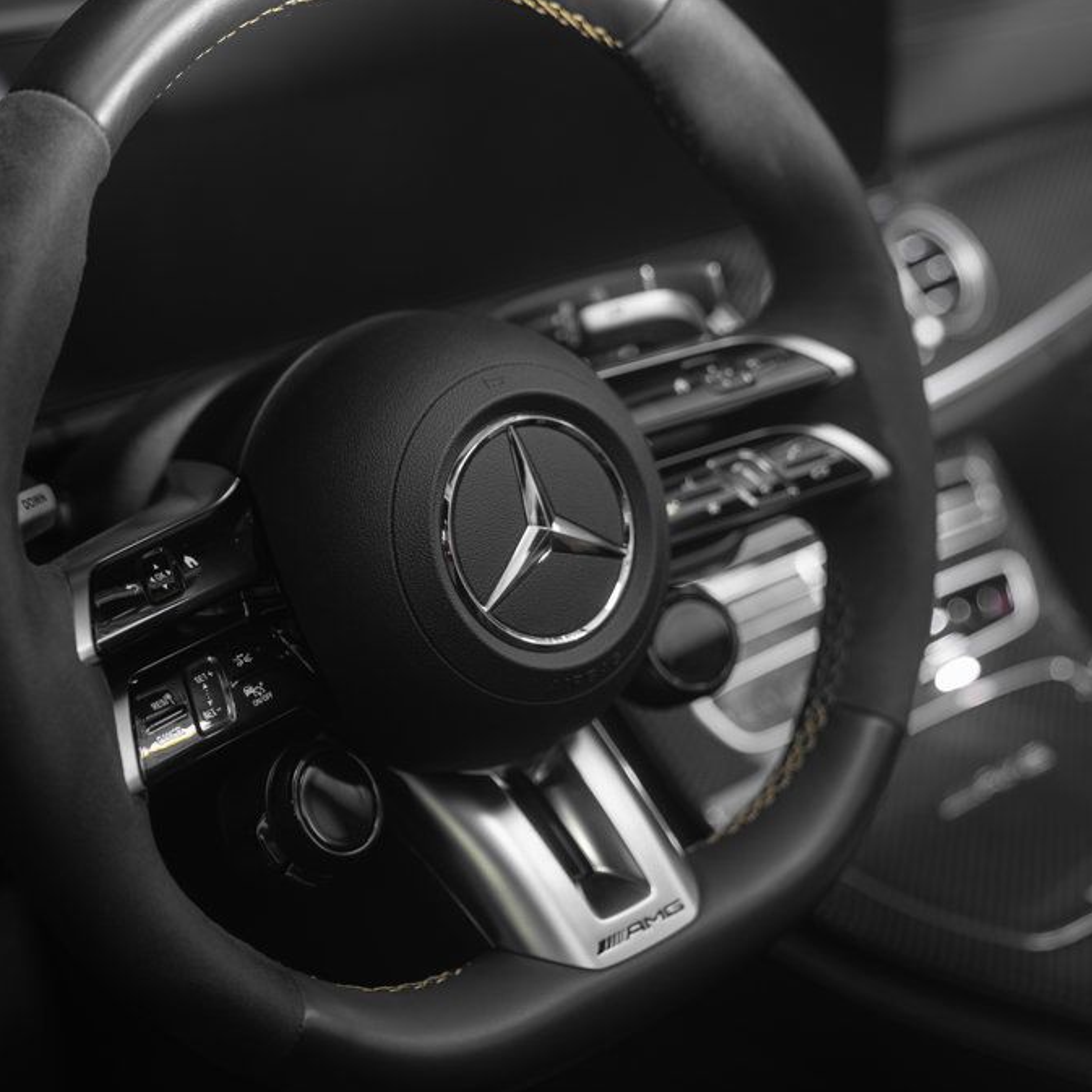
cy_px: 548
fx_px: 2356
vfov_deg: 26.1
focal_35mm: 66
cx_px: 488
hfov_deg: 26.1
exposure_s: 1/50
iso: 250
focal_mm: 51
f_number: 2.8
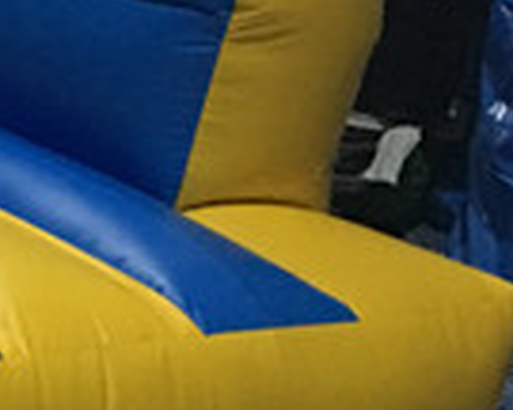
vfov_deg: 9.7
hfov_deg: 10.1
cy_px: -72
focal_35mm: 157
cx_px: -855
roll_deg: -3.8
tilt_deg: -13.3
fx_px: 2384
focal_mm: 4.15
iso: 160
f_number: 2.2
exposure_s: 1/8
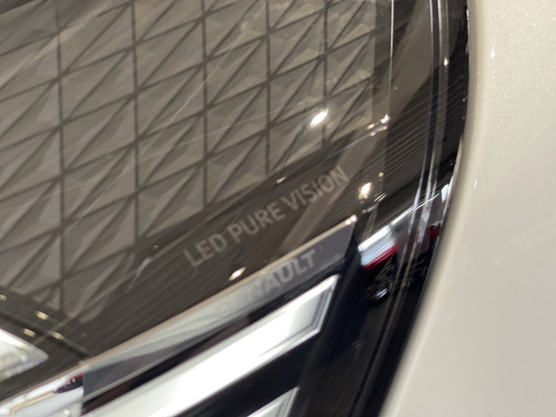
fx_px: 1028
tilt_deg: -32.5
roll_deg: -0.5
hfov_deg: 30.3
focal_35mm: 64
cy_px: 208
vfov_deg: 22.9
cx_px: 278
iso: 250
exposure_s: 1/33
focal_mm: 7.5
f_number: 2.2
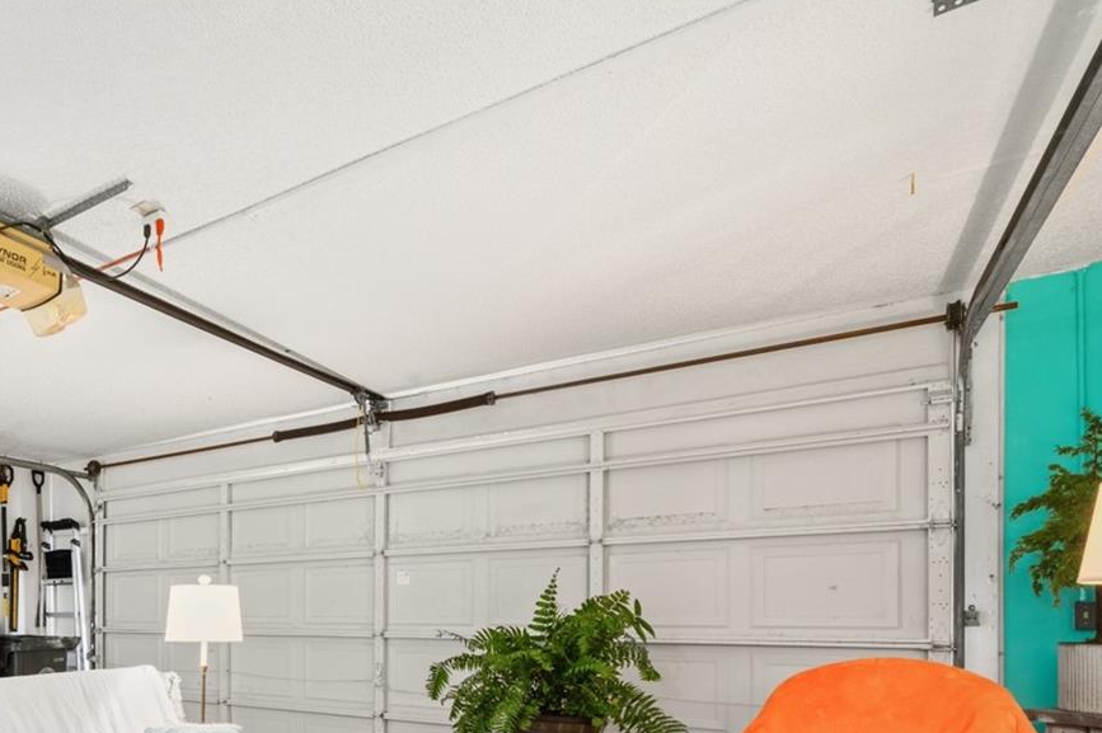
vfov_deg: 48.8
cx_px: 175
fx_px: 734
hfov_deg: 65.0
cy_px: 624
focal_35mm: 24
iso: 400
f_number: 11
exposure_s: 2.5
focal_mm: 13
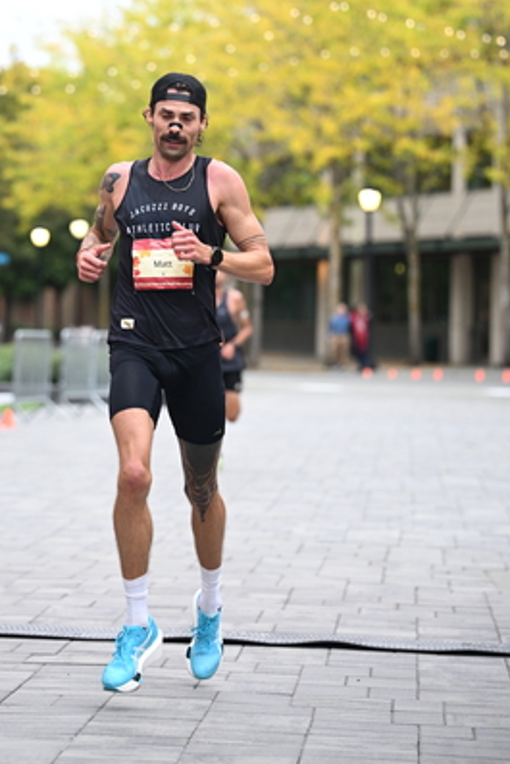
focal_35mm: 144
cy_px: 260
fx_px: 3057
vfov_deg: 14.2
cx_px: 166
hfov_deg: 9.5
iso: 1250
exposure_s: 1/640
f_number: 2.8
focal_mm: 104
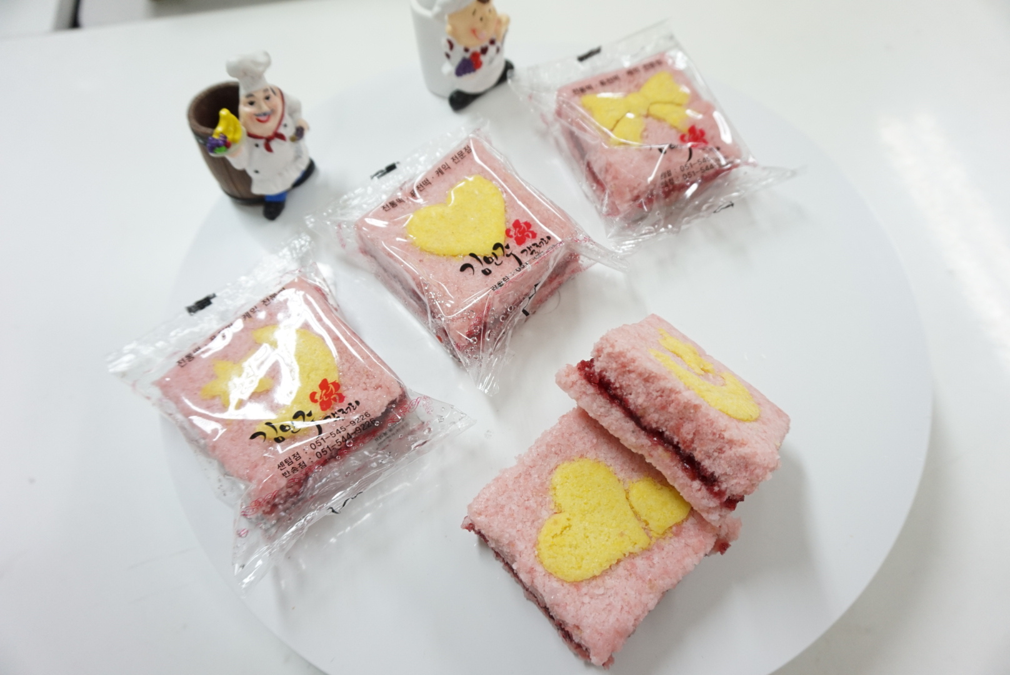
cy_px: 338
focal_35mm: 24
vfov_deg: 53.2
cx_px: 505
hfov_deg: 73.7
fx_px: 674
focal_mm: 16
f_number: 4
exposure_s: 1/60
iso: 640
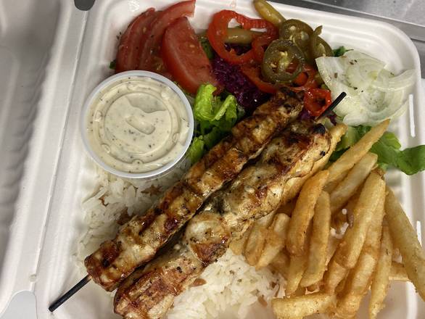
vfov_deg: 53.1
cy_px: 160
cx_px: 212
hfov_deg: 67.3
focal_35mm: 26
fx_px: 319
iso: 80
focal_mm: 4.25
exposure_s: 1/120
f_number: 1.8
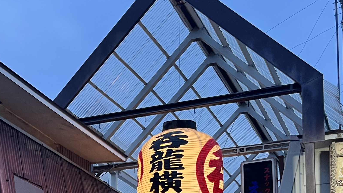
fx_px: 655
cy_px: 271
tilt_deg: +7.7
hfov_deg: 28.4
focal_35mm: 72
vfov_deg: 15.7
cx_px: 43
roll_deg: -2.9
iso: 64
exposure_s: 1/50
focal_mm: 5.1
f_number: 1.6
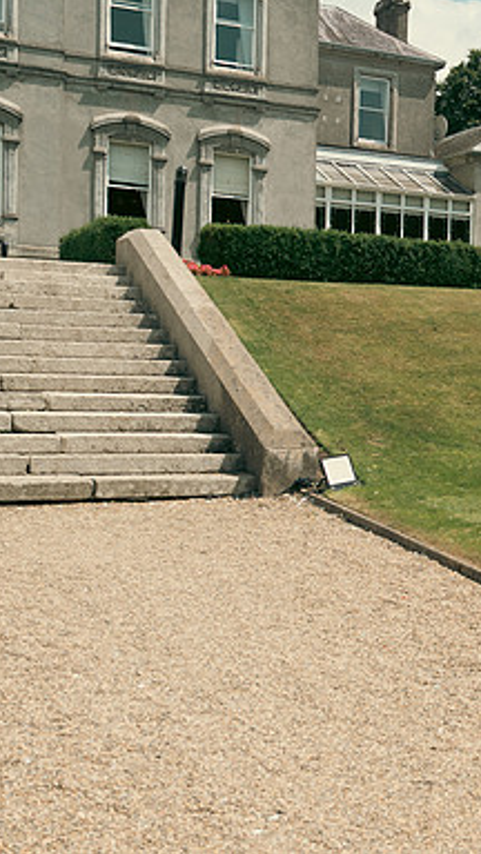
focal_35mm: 57
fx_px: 1292
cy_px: 426
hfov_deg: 19.4
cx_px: 637
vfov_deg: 36.6
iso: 125
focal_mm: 24
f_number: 3.5
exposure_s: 1/1250
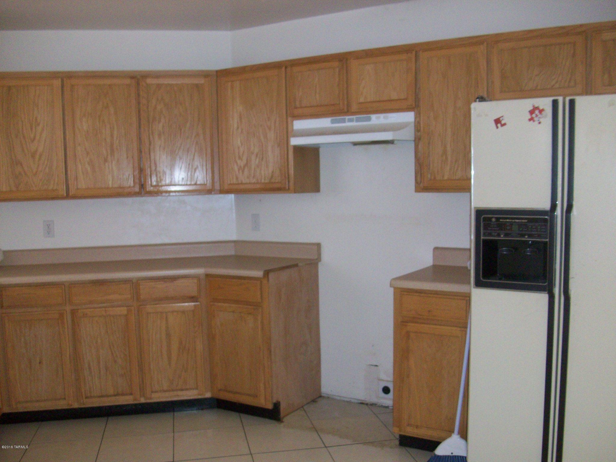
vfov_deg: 41.8
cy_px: 231
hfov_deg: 54.0
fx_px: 605
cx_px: 308
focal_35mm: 34
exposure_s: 1/60
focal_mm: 5.7
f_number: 2.8
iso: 160
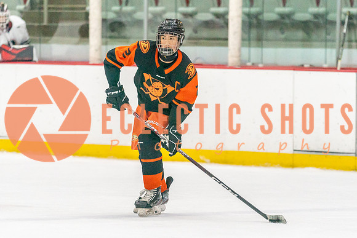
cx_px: 174
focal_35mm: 350
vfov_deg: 3.9
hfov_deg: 5.9
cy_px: 167
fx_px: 3467
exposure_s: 1/1250
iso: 3200
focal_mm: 200
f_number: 2.8
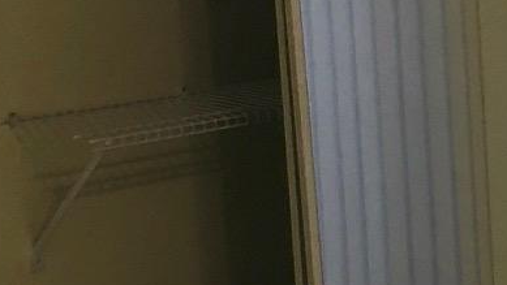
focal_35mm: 158
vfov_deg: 7.7
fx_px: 2125
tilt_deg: -9.8
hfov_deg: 11.5
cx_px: 1169
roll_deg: +0.7
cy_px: 100
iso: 40
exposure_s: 1/30
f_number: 1.8
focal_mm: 3.99
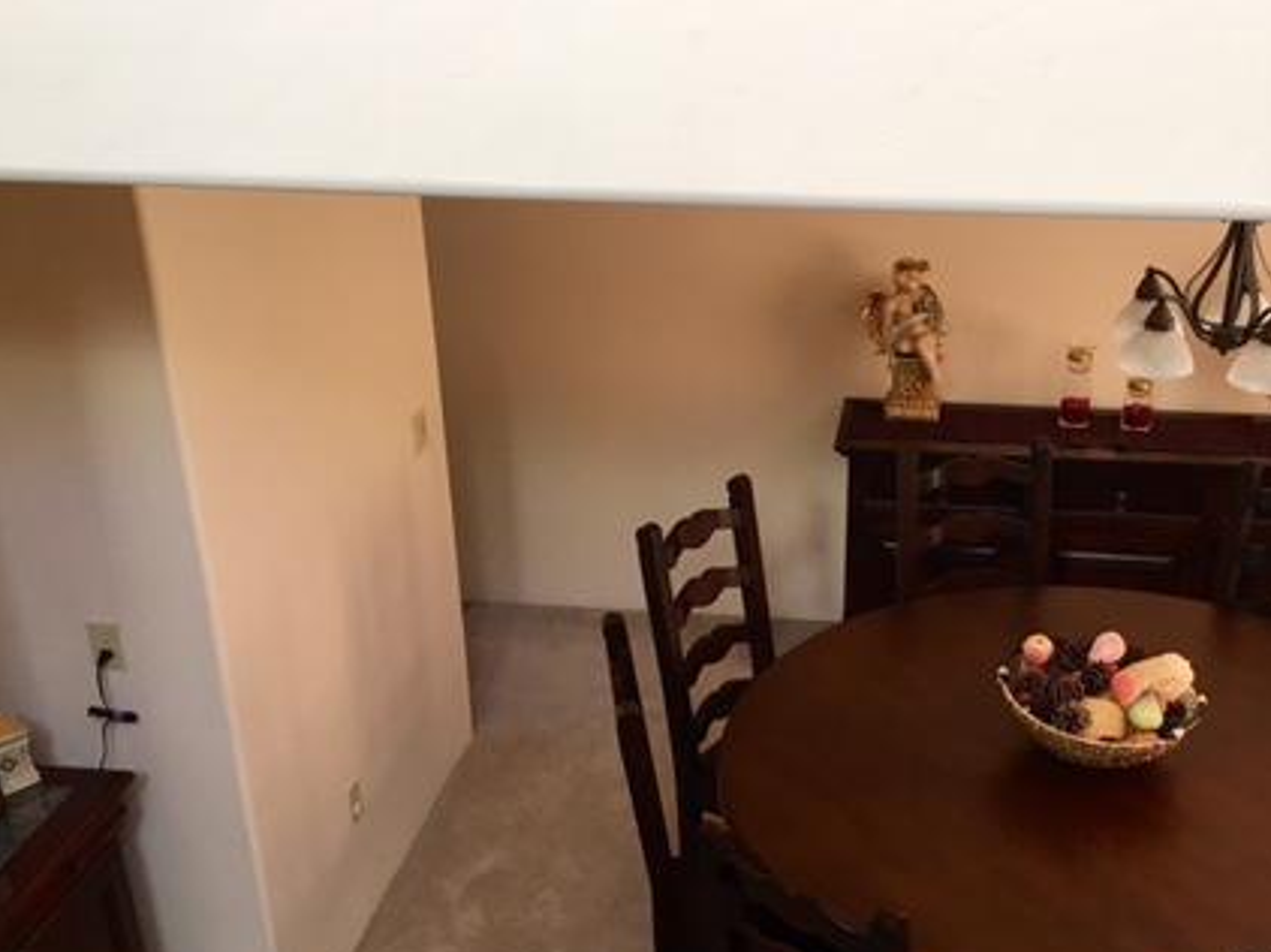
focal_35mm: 44
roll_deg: +1.2
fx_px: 1615
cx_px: 807
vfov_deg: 32.5
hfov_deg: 42.6
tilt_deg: -28.7
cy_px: 657
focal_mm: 4.15
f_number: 2.2
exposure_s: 1/30
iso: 64
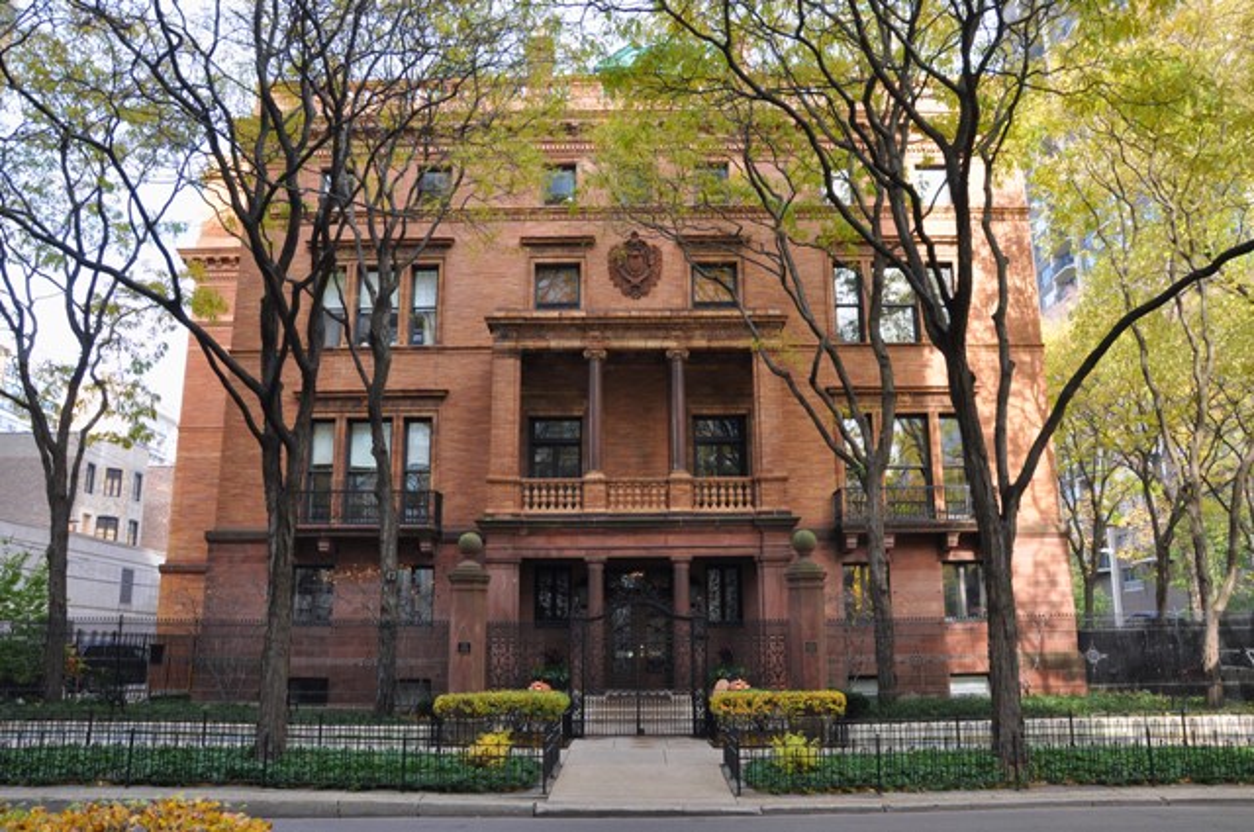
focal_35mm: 27
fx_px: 939
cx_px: 627
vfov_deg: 47.8
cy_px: 416
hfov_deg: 67.4
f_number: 6.3
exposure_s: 1/160
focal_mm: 18
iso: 400
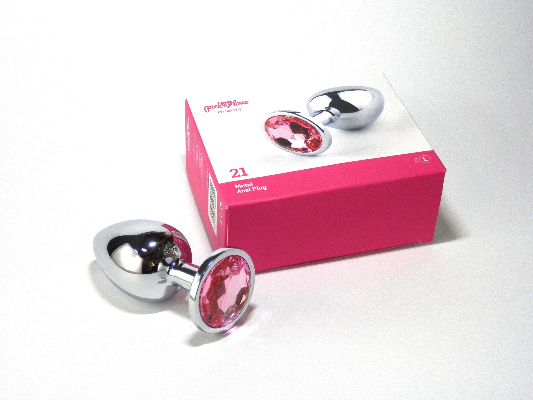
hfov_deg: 32.2
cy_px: 200
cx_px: 266
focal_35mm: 60
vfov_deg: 24.4
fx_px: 924
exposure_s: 1/100
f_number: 4.2
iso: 200
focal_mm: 10.8
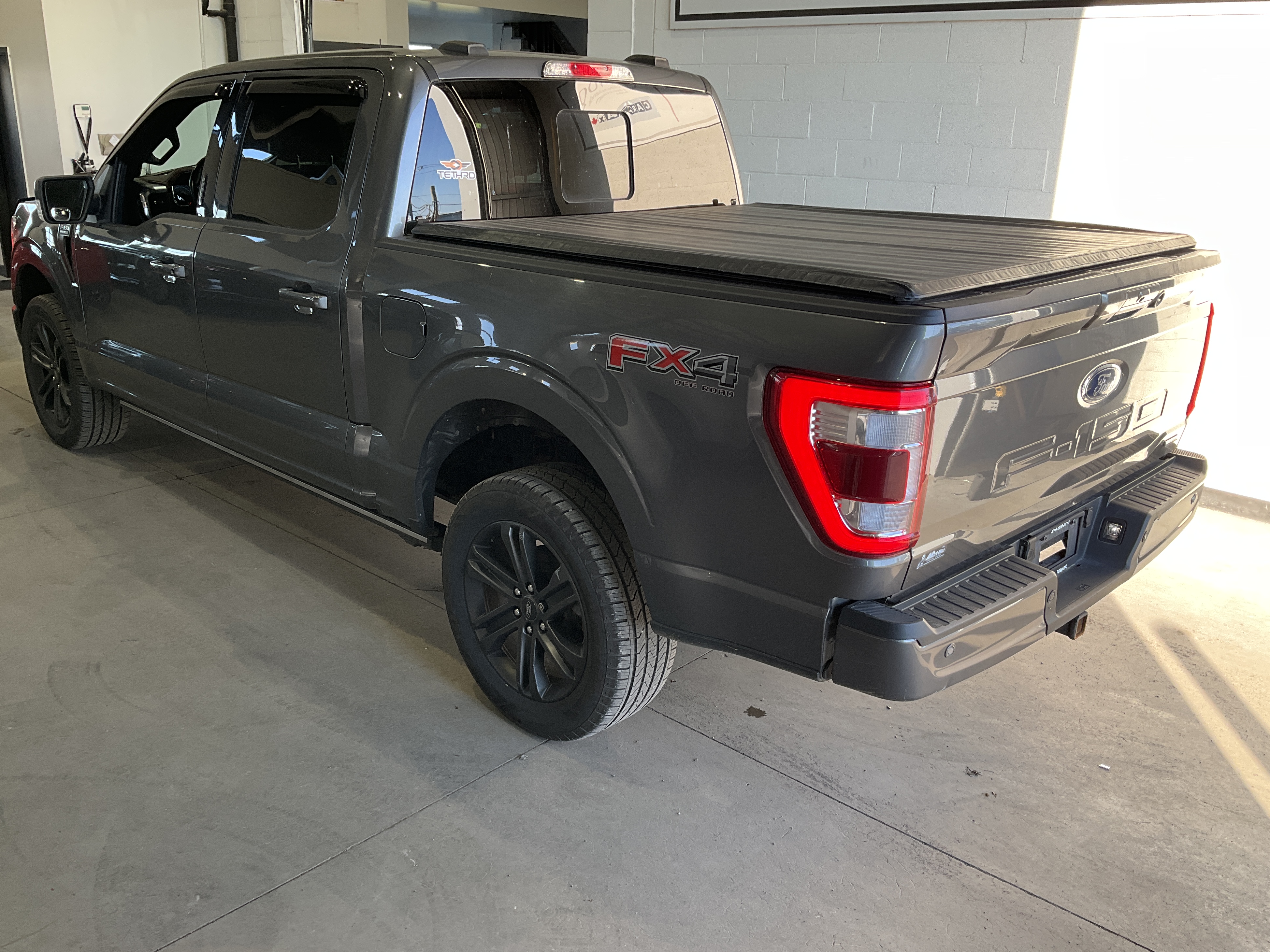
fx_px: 1101
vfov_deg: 46.8
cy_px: 490
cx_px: 623
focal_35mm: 30
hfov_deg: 60.0
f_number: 1.8
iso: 25
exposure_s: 1/122
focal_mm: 3
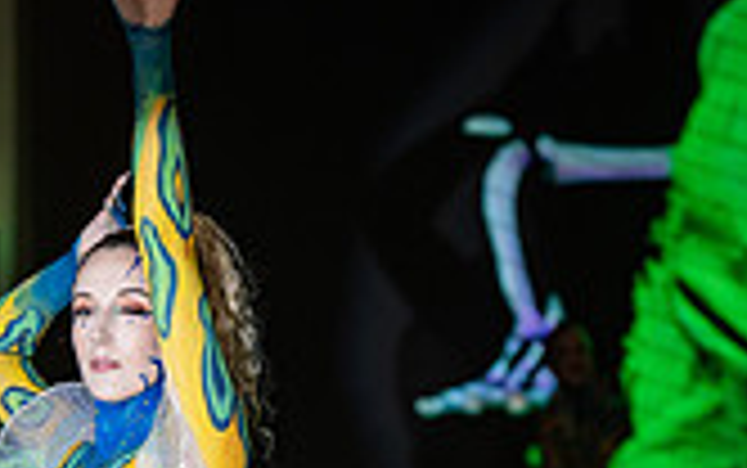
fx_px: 4217
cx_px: 81
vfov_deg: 6.2
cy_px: 850
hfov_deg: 10.1
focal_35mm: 207
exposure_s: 1/800
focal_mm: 75
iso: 1250
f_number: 2.8
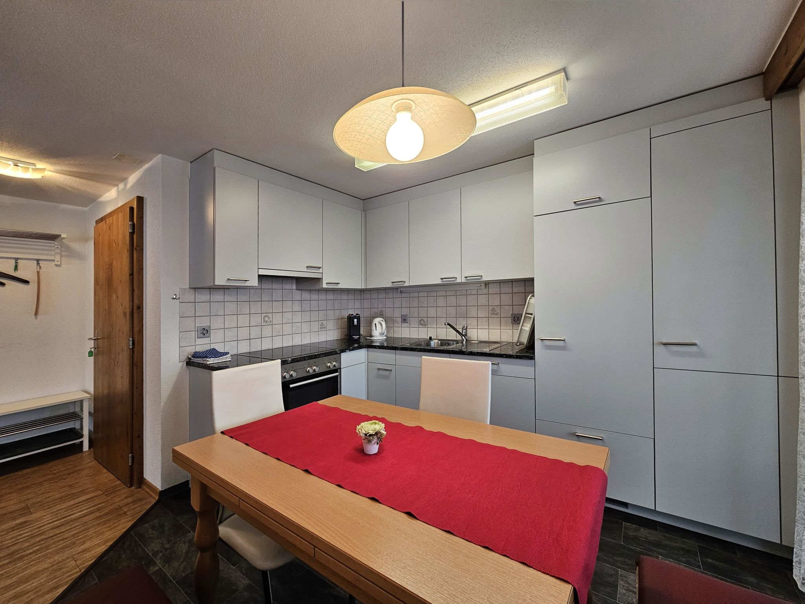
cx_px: 402
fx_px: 302
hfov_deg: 106.2
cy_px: 302
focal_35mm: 13
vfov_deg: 89.9
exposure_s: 1/50
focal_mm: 2.2
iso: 100
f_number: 2.2
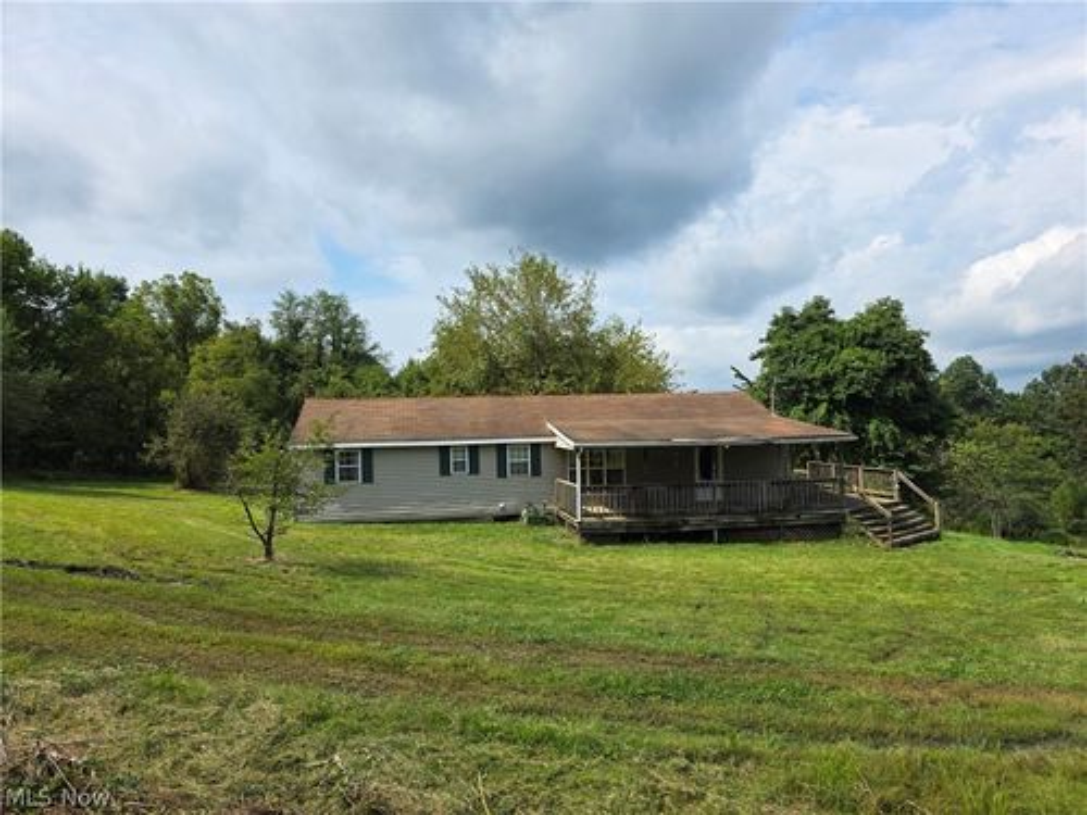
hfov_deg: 73.9
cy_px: 408
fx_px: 722
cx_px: 544
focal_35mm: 23
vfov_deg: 58.9
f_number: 1.7
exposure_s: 1/6574
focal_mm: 6.3
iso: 80
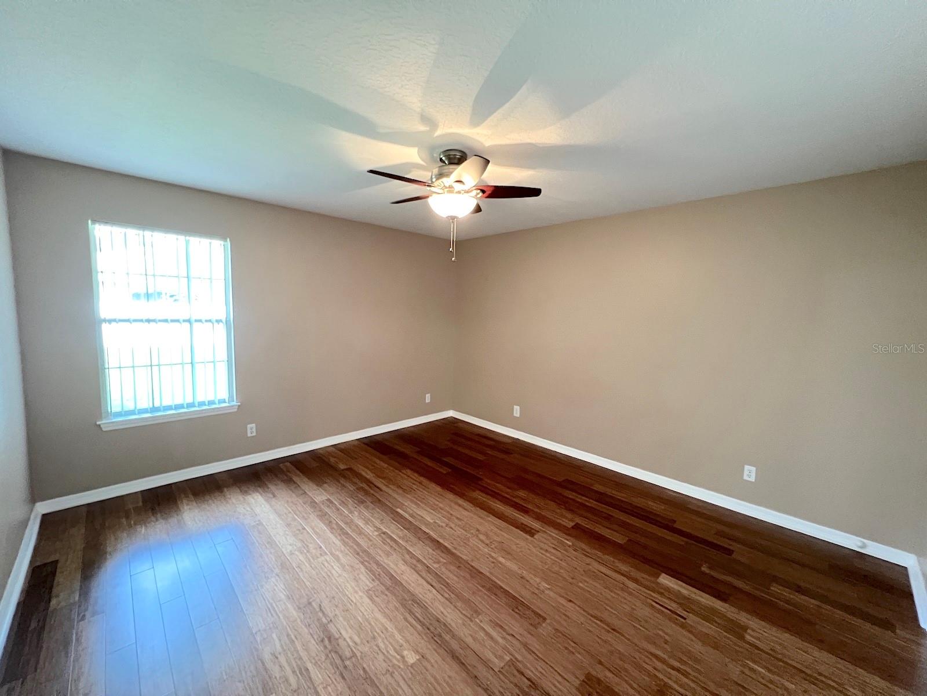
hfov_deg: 106.2
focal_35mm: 13
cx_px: 464
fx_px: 348
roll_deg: -1.6
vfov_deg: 89.9
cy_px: 348
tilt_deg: -6.5
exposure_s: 1/60
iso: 500
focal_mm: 1.57
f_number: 1.8
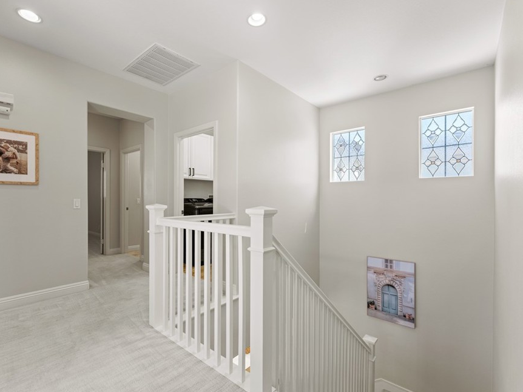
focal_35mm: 16
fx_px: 242
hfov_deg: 94.3
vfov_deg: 78.1
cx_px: 241
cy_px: 202
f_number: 6.3
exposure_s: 1/10
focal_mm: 14
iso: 320
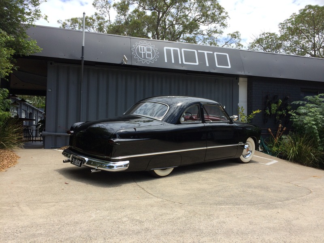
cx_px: 162
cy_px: 122
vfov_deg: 48.2
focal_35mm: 29
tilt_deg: +3.8
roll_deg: -0.1
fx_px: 271
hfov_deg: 61.7
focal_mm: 4.15
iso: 32
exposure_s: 1/1642
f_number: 2.2
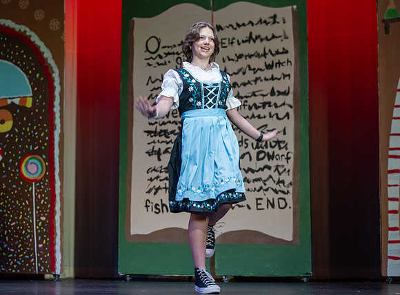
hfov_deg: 18.5
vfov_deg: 13.7
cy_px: 133
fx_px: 1224
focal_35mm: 107
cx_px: 149
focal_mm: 88
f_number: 2.8
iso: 100
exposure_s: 1/160
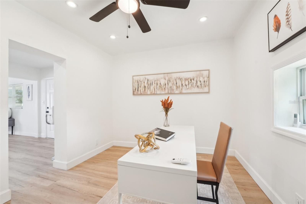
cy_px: 102
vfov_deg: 81.2
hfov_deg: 104.3
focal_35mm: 14
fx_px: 119
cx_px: 153
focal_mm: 14
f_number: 8
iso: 400
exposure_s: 1/25
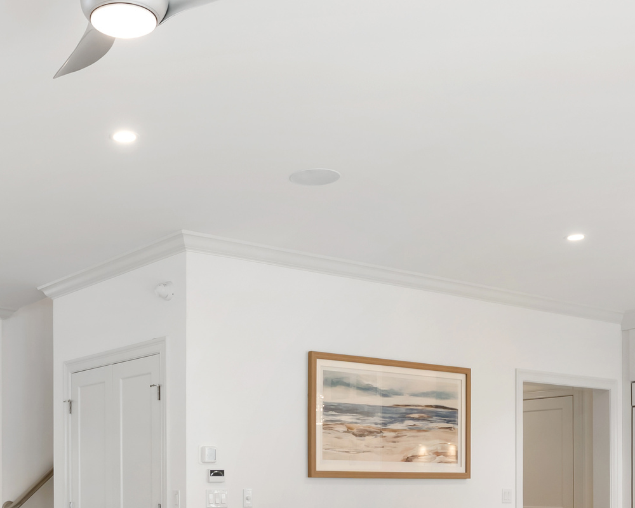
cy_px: 479
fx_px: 921
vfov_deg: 29.3
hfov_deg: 37.6
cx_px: 211
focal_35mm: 49
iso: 320
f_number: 8
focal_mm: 17
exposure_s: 1/6
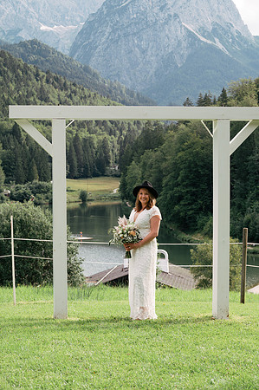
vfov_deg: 25.4
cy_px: 195
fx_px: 865
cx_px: 130
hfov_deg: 17.0
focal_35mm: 80
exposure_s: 1/250
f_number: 9
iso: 500
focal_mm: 80
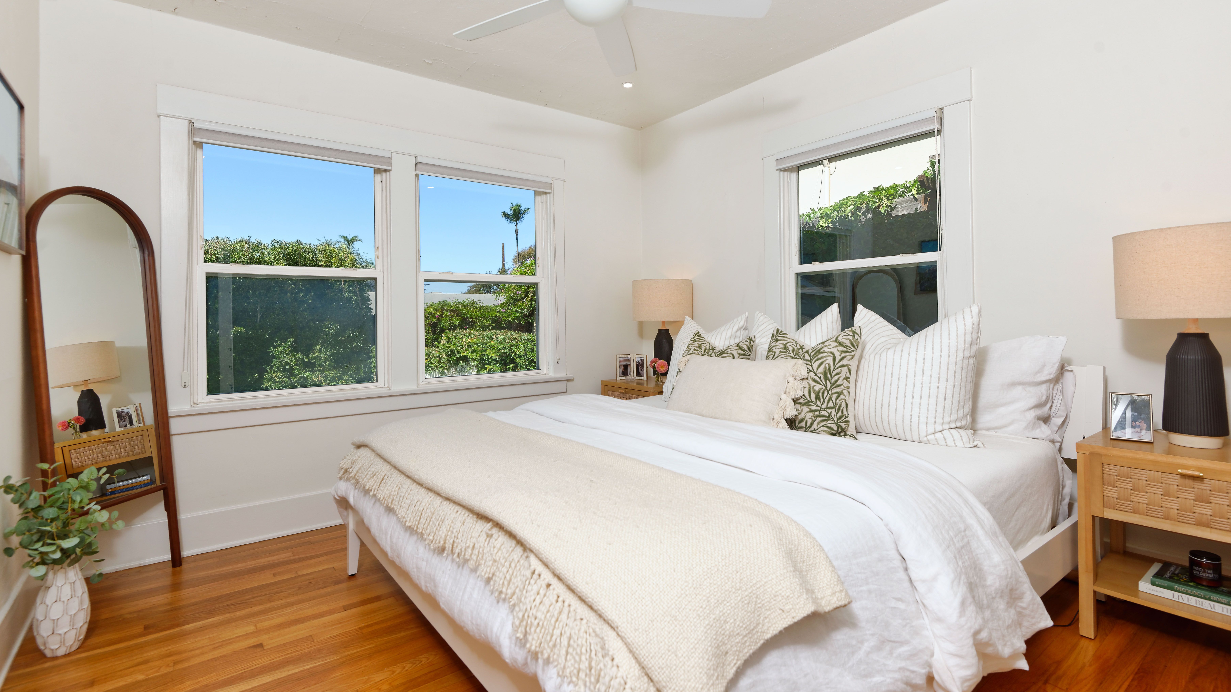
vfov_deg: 63.8
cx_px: 614
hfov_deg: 95.9
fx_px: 555
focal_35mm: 17
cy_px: 321
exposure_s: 1/250
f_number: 8
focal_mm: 16
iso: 200
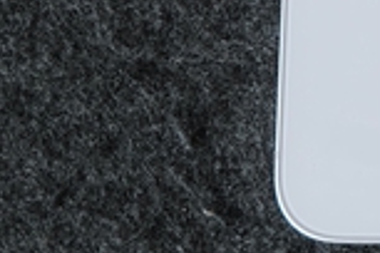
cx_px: 755
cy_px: -153
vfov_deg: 6.6
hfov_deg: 9.4
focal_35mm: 205
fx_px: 2164
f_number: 7.1
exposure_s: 1/75
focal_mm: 32.5
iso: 400
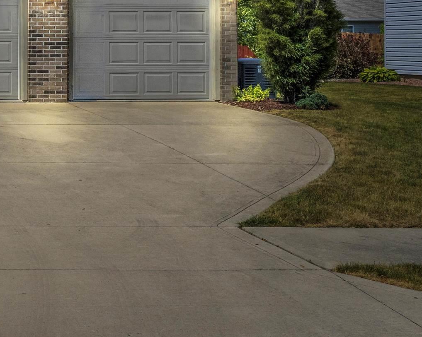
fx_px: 1061
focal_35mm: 85
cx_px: -162
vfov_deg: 17.3
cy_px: -64
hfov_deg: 20.1
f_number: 5.6
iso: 800
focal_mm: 20
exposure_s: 1/4000
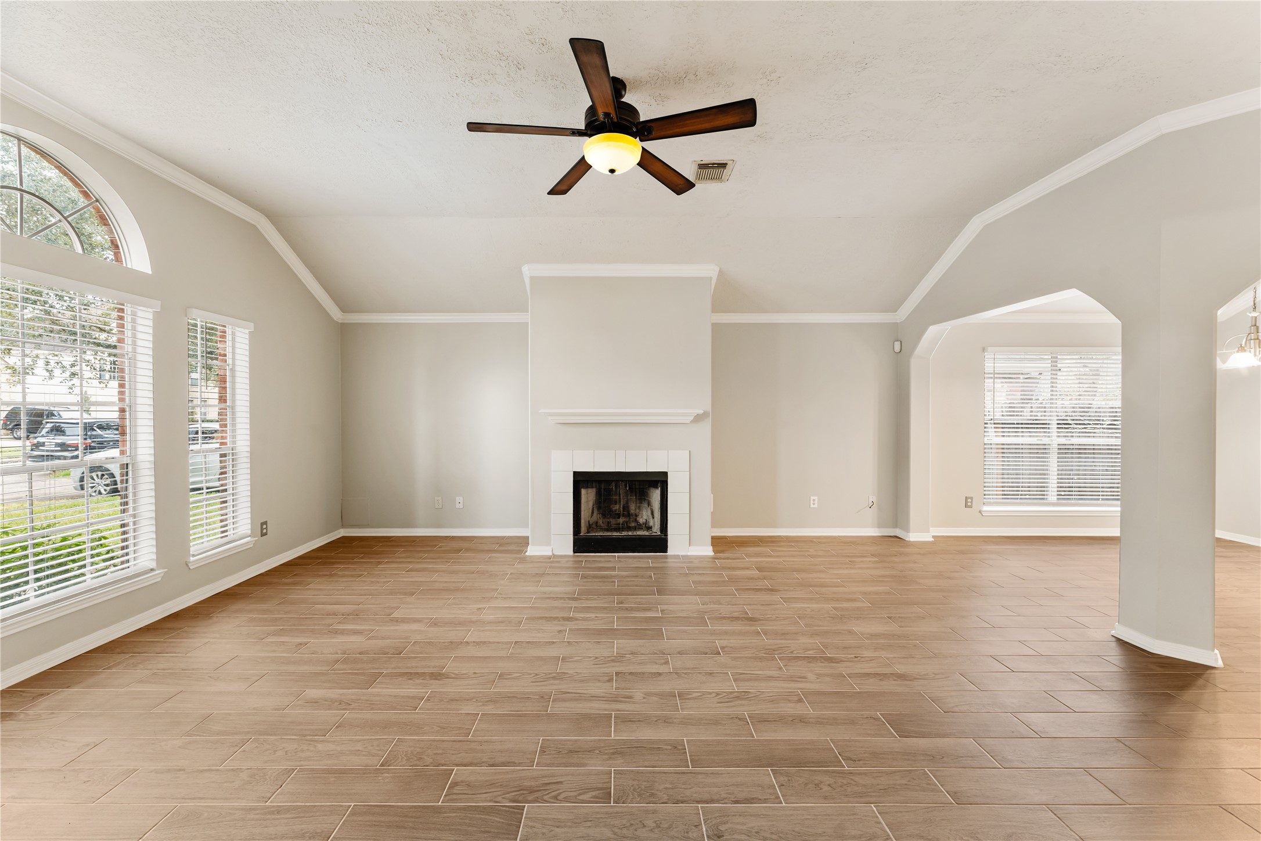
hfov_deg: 104.3
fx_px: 490
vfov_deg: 81.2
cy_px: 420
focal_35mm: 14
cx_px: 630
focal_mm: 14
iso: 100
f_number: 9
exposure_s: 5
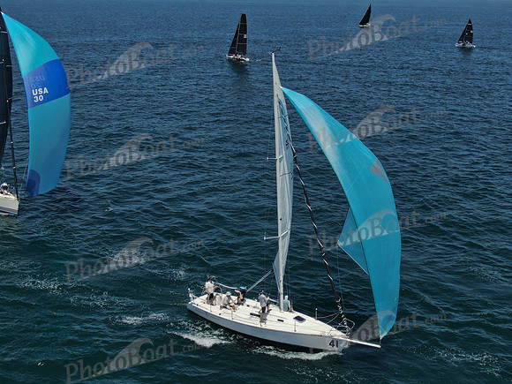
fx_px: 710
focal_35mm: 48
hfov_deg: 39.7
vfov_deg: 30.3
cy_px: 192
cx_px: 256
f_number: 3.8
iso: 100
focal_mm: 8.6
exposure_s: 1/1600
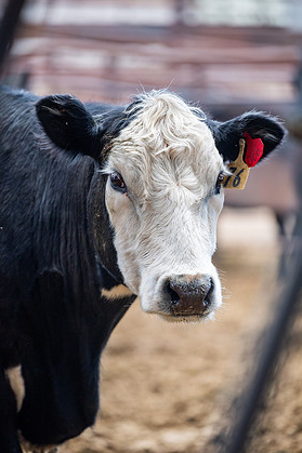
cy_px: 236
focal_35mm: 215
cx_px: 152
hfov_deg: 6.4
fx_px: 2707
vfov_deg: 9.6
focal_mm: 200
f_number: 2.8
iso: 125
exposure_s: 1/1600
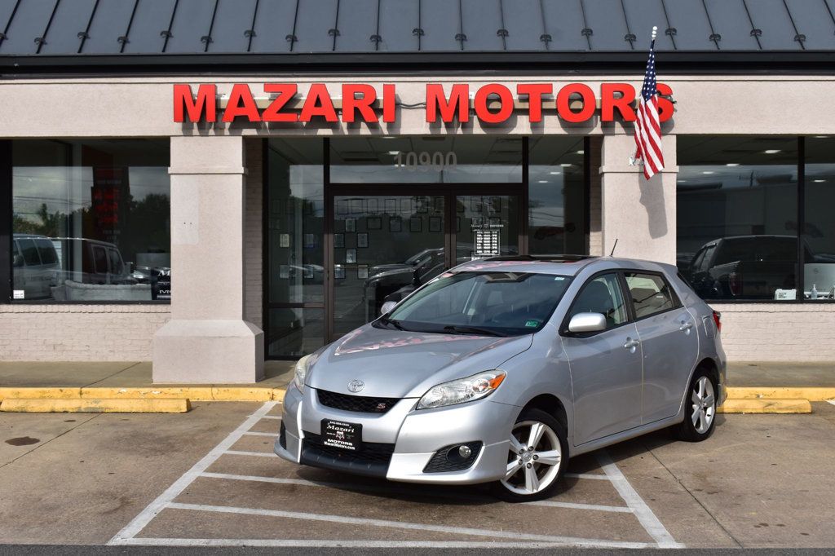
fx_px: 1113
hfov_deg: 41.1
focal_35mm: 48
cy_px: 278
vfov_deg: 28.1
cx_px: 418
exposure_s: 1/500
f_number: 11
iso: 280
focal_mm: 32
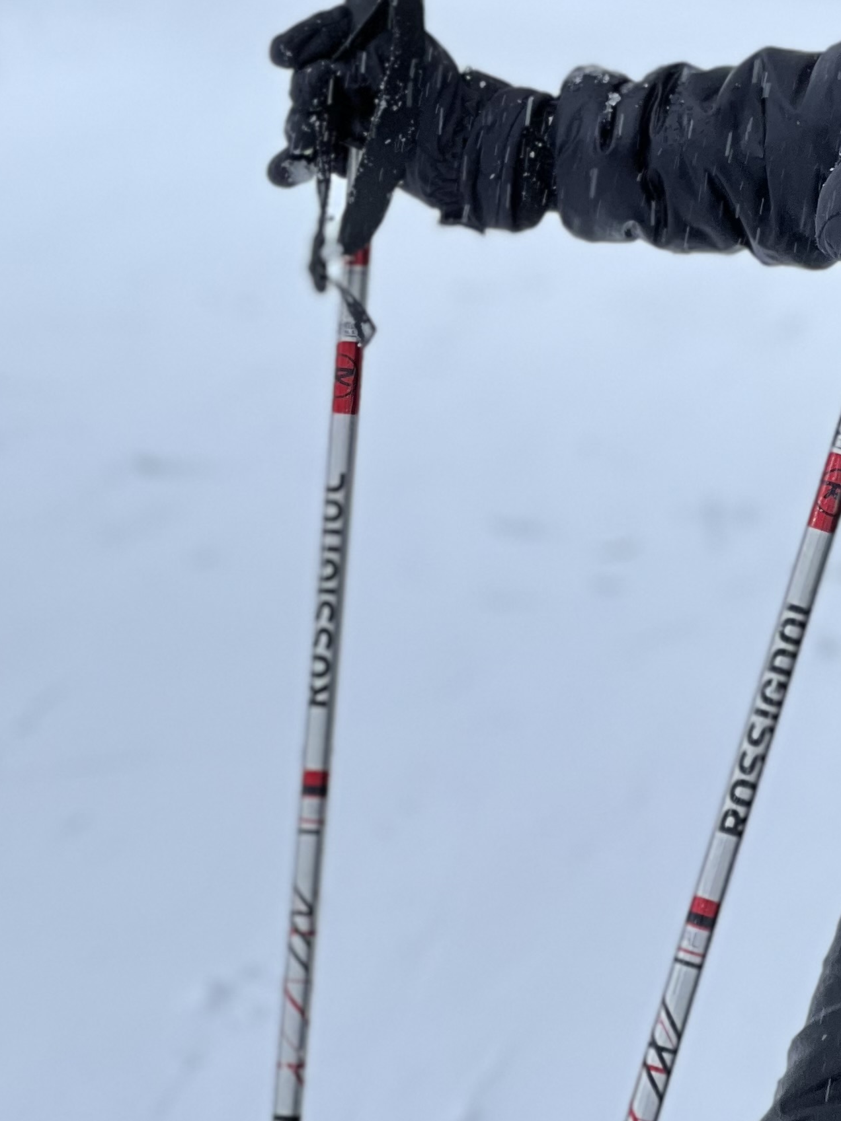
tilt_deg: -3.1
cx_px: 780
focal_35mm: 183
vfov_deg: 10.7
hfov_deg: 8.1
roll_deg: -4.1
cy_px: -75
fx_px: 5930
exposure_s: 1/209
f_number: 2.8
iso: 25
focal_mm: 9
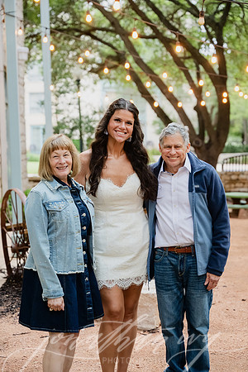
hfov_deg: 19.5
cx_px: 124
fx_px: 723
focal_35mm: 70
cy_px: 186
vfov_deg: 28.8
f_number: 3.5
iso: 3200
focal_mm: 70
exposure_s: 1/160
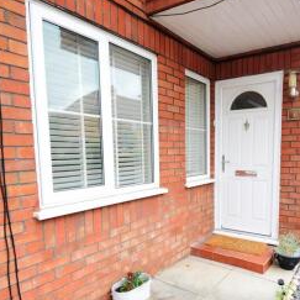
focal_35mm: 25
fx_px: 245
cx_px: 200
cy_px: 181
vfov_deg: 62.3
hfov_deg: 61.4
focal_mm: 10
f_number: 5.6
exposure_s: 1/125
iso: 400
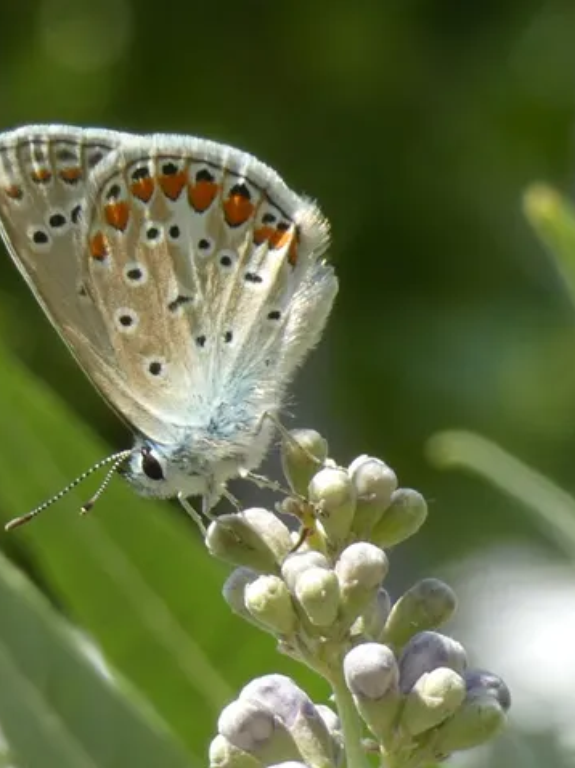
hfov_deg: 7.4
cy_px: 384
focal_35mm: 201
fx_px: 4456
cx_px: 198
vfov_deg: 9.8
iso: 80
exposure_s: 1/160
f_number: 5.4
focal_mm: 26.9
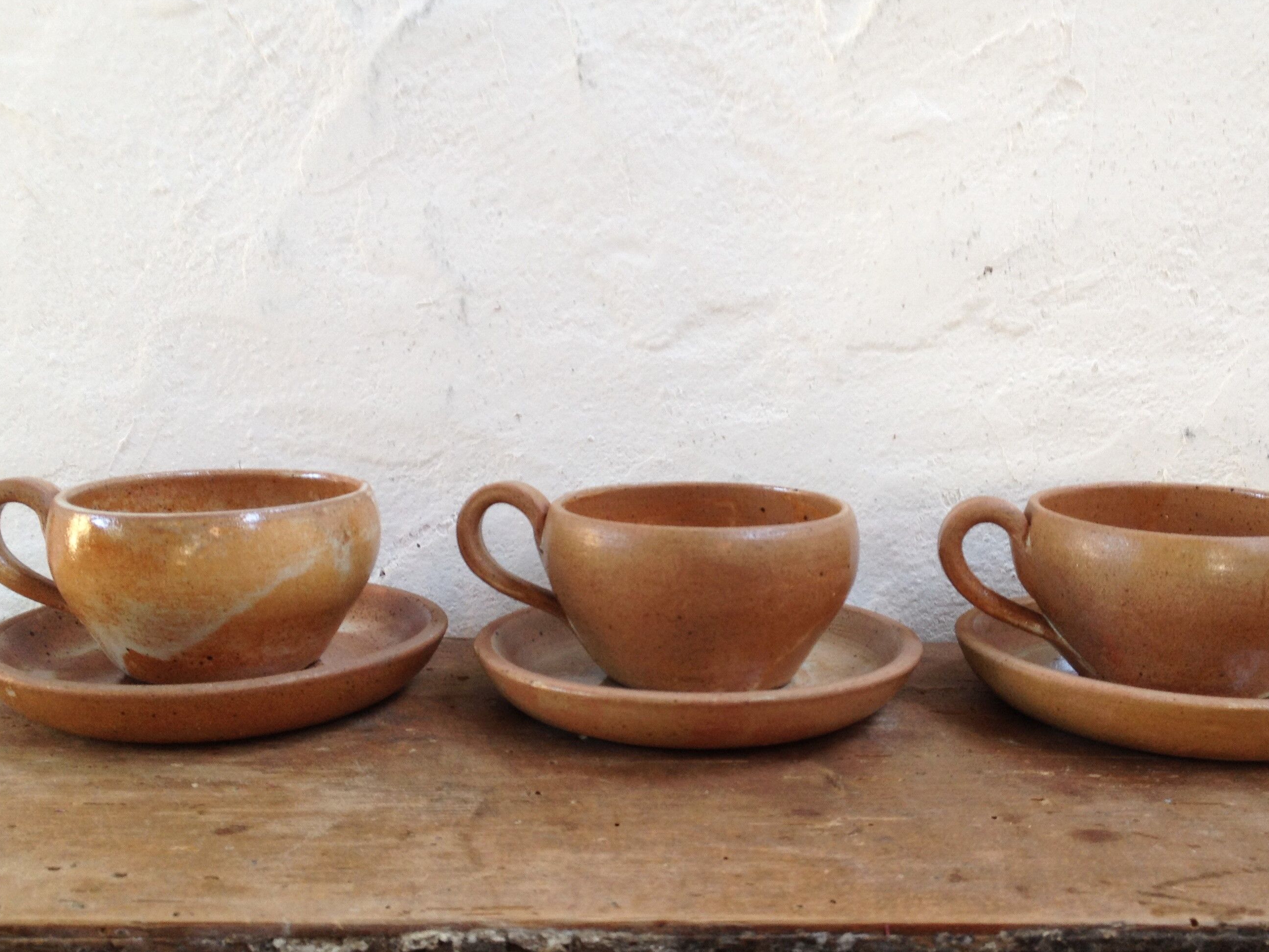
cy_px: 477
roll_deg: -0.3
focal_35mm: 44
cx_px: 681
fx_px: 1613
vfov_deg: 32.9
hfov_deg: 42.9
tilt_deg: -13.6
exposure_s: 1/20
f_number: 2.4
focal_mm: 4.28
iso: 50
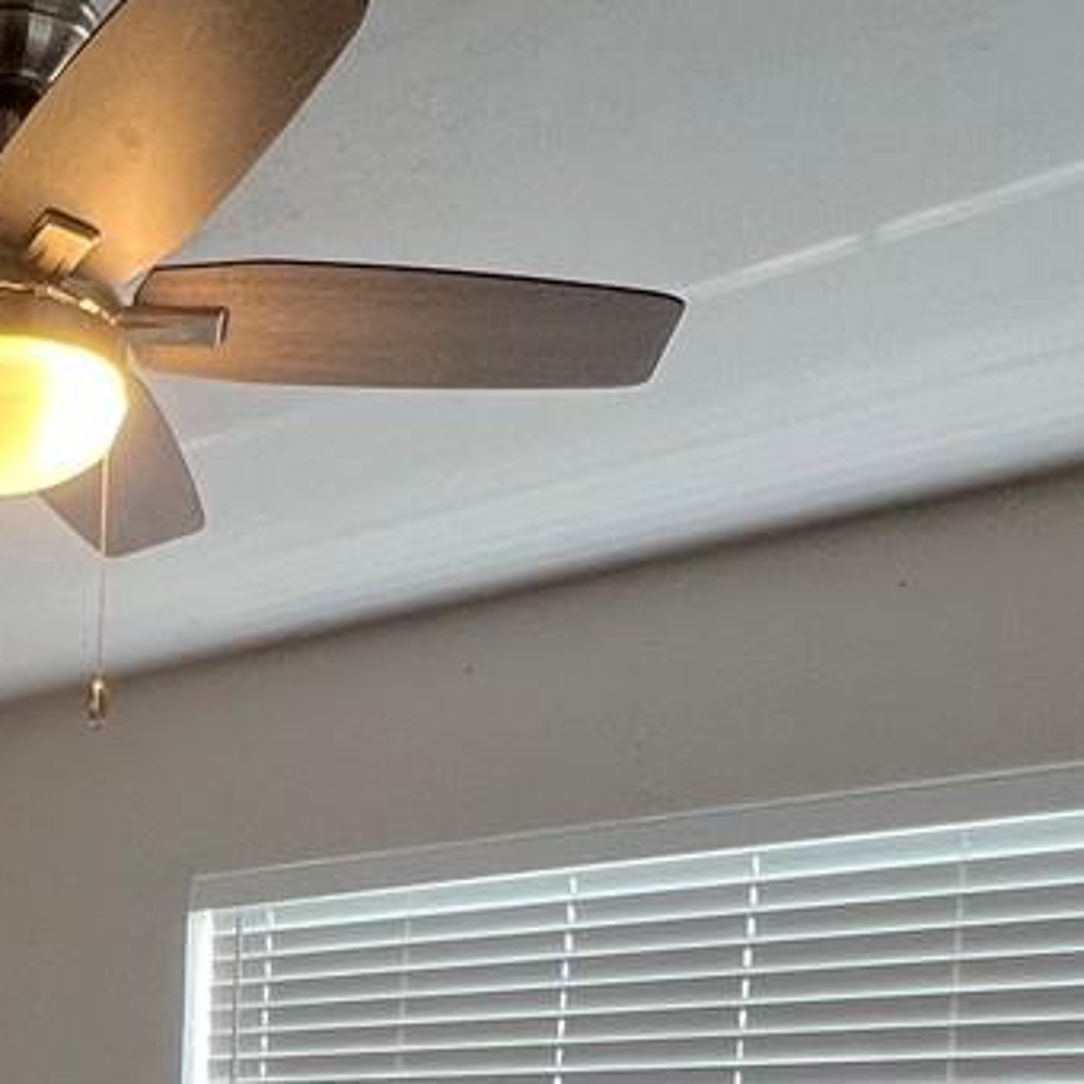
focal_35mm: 54
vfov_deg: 26.5
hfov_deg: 29.0
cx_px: -73
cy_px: 1428
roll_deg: -1.7
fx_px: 1913
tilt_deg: -3.7
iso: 80
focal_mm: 1.57
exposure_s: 1/120
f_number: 1.8
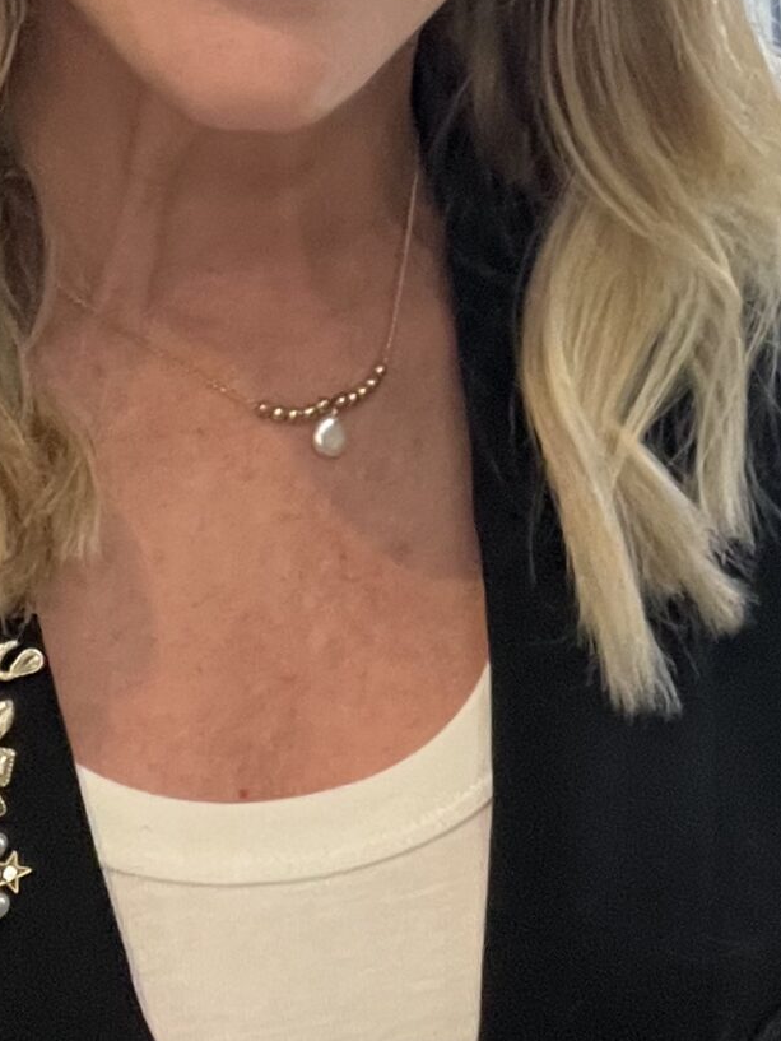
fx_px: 2827
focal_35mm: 94
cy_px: 11
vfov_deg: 20.2
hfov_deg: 15.5
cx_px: 759
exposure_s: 1/40
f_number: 2.2
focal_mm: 2.71
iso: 400
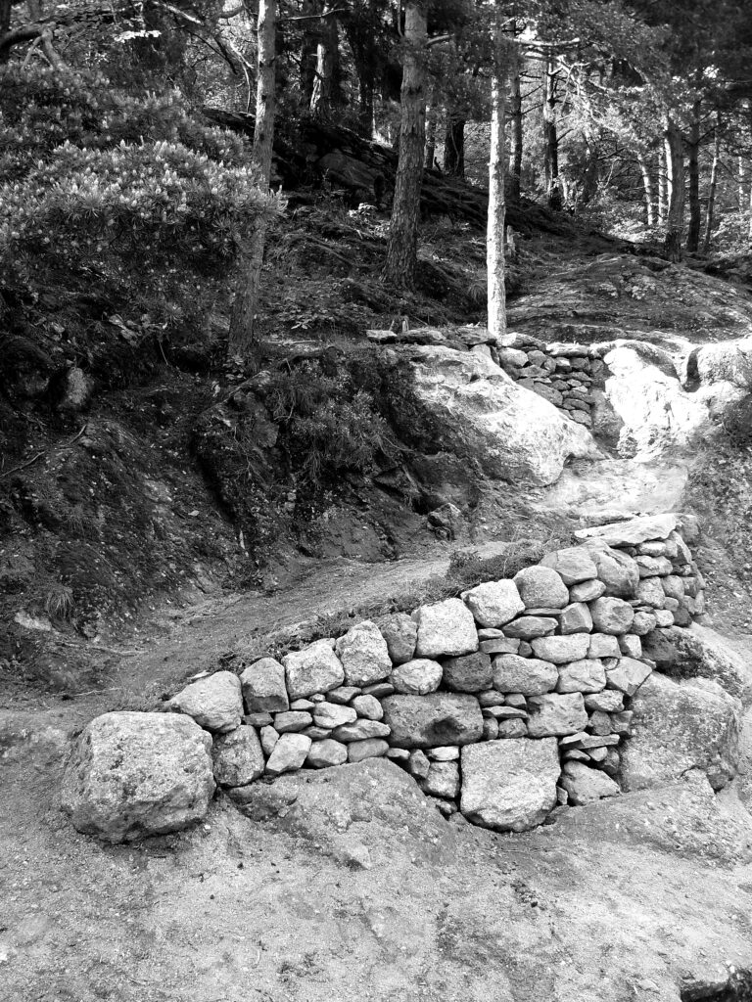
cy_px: 501
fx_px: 1043
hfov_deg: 39.7
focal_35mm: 36
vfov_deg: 51.4
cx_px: 376
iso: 100
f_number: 2.8
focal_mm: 6
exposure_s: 1/160
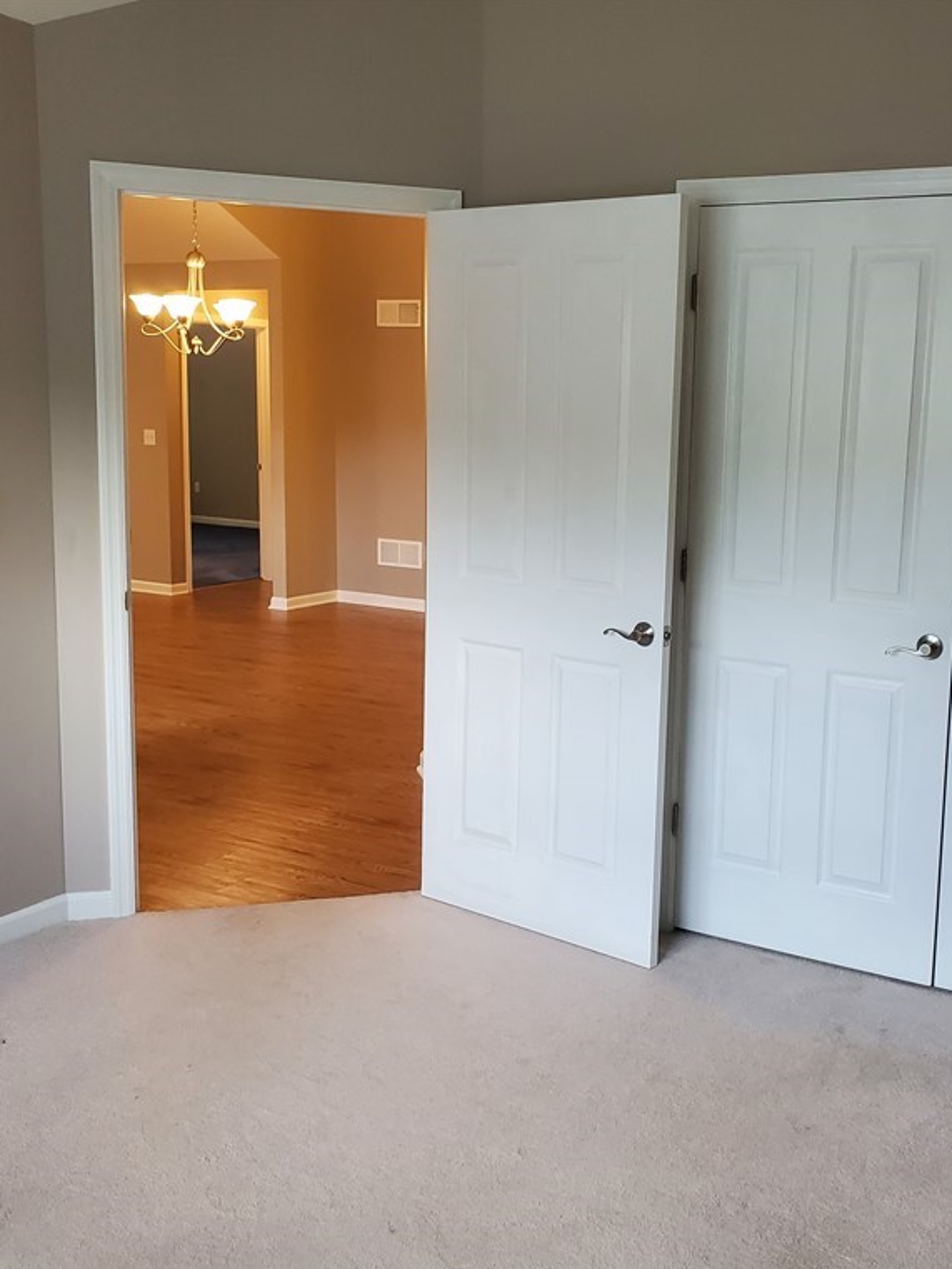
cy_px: 637
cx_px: 627
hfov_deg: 40.3
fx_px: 1283
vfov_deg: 52.6
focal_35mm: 35
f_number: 2.4
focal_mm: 4.3
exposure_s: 1/60
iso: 250
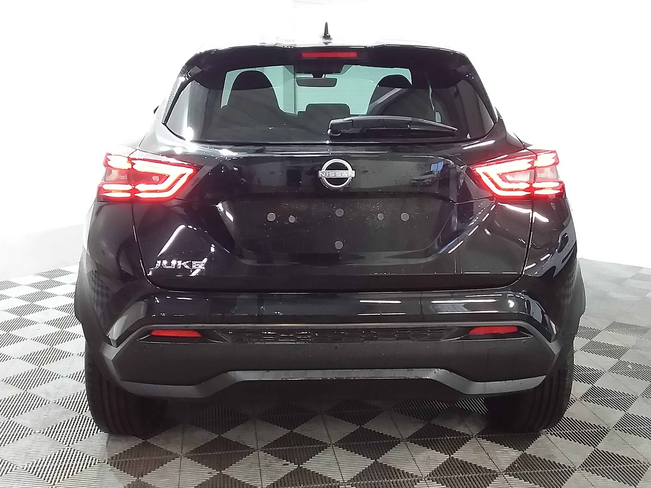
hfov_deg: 63.4
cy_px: 244
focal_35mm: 28
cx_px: 326
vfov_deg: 49.7
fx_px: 527
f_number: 1.9
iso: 200
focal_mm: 2.91
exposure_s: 1/17
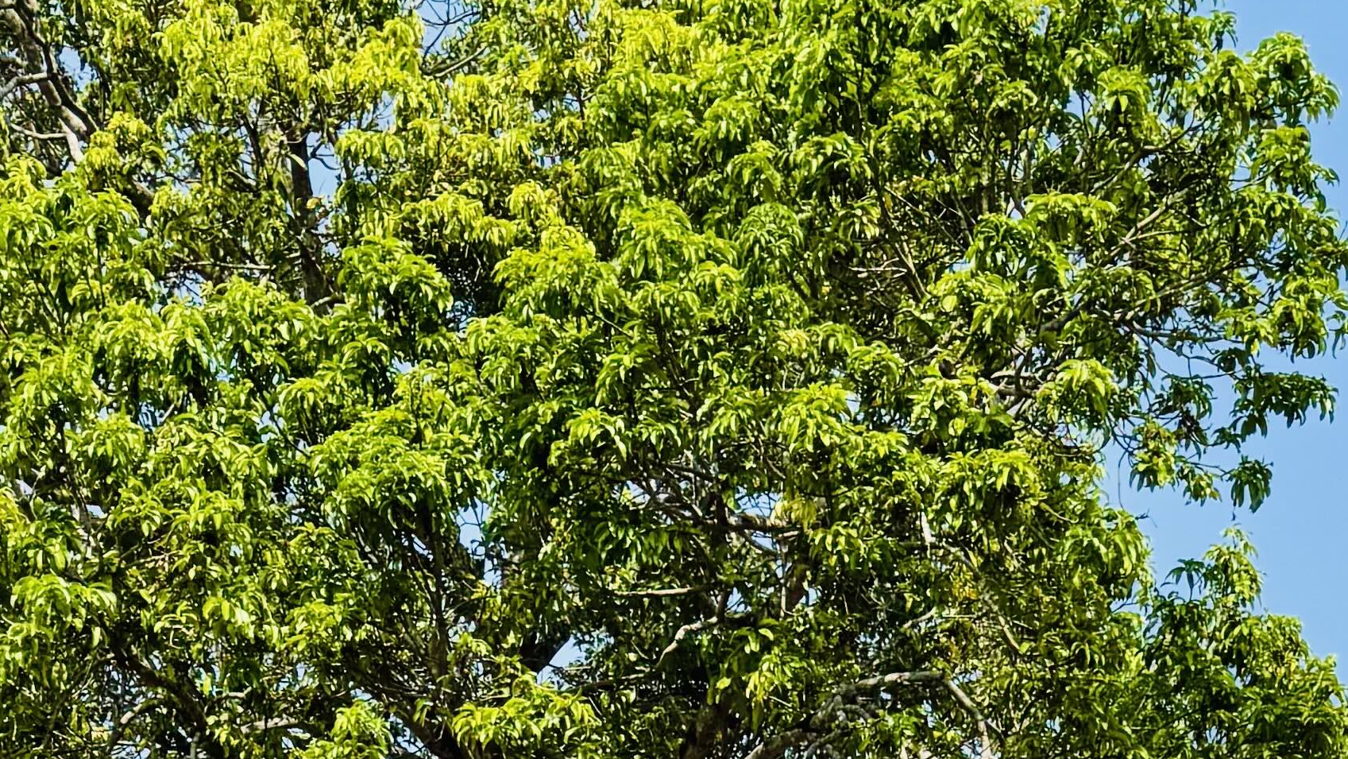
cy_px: 1841
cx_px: 776
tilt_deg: +4.2
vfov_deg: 11.4
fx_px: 3146
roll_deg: +0.2
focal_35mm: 88
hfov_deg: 24.2
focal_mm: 6.76
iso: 80
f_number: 1.78
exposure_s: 1/3597
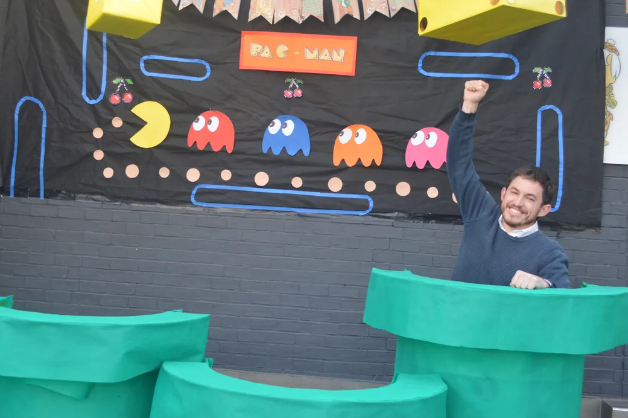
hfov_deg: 43.5
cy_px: 178
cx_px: 268
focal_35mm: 45
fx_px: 784
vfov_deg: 29.8
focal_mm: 22
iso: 400
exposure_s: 1/80
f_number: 4.5
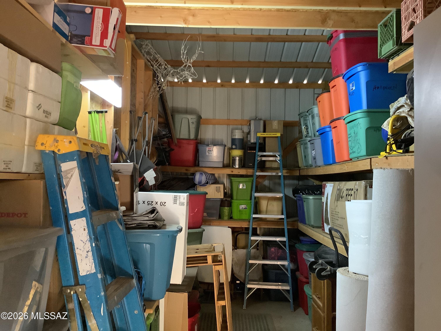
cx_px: 220
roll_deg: -0.7
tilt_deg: +0.5
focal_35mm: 31
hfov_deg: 58.4
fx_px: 395
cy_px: 166
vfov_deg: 45.4
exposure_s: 1/30
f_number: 2.4
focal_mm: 3.3
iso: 640
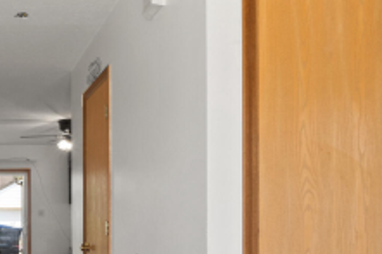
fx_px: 541
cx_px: -22
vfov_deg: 25.9
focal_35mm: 51
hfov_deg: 34.4
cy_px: 209
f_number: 10
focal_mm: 10
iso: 400
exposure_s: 1/6
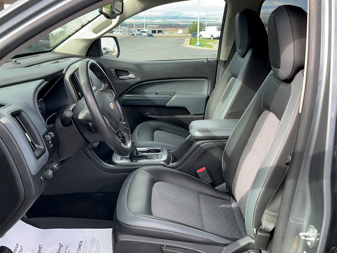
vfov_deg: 46.8
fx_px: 292
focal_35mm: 30
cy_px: 126
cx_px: 168
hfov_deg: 60.0
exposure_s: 1/134
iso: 20
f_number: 1.8
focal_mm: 3
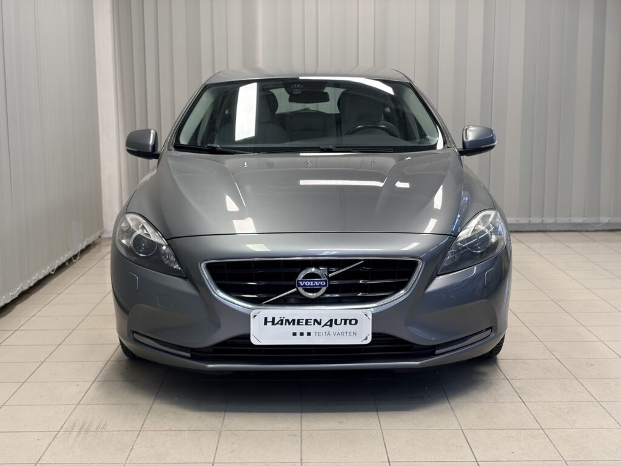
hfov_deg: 36.8
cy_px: 233
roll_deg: +0.2
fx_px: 933
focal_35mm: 52
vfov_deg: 28.0
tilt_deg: -9.8
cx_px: 310
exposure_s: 1/100
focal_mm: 5.96
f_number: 1.6
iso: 80
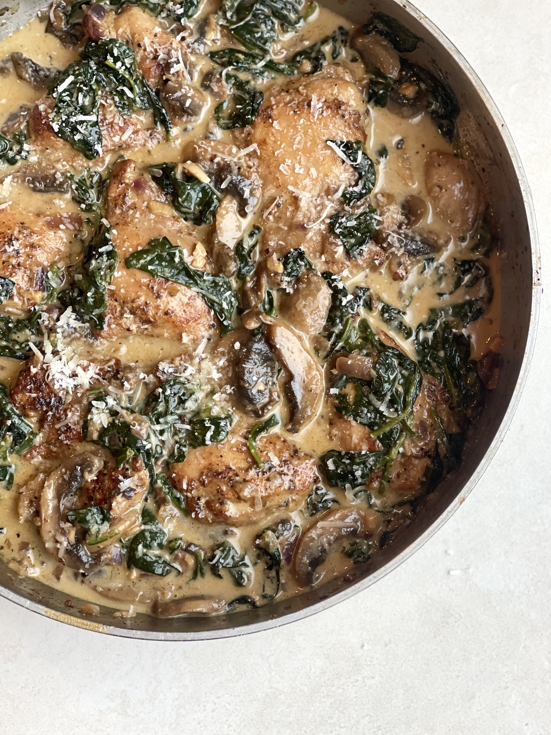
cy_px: 368
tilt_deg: -85.2
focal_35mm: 64
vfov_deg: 30.3
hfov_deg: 22.9
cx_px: 276
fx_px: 1358
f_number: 2.2
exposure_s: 1/40
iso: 200
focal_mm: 7.5
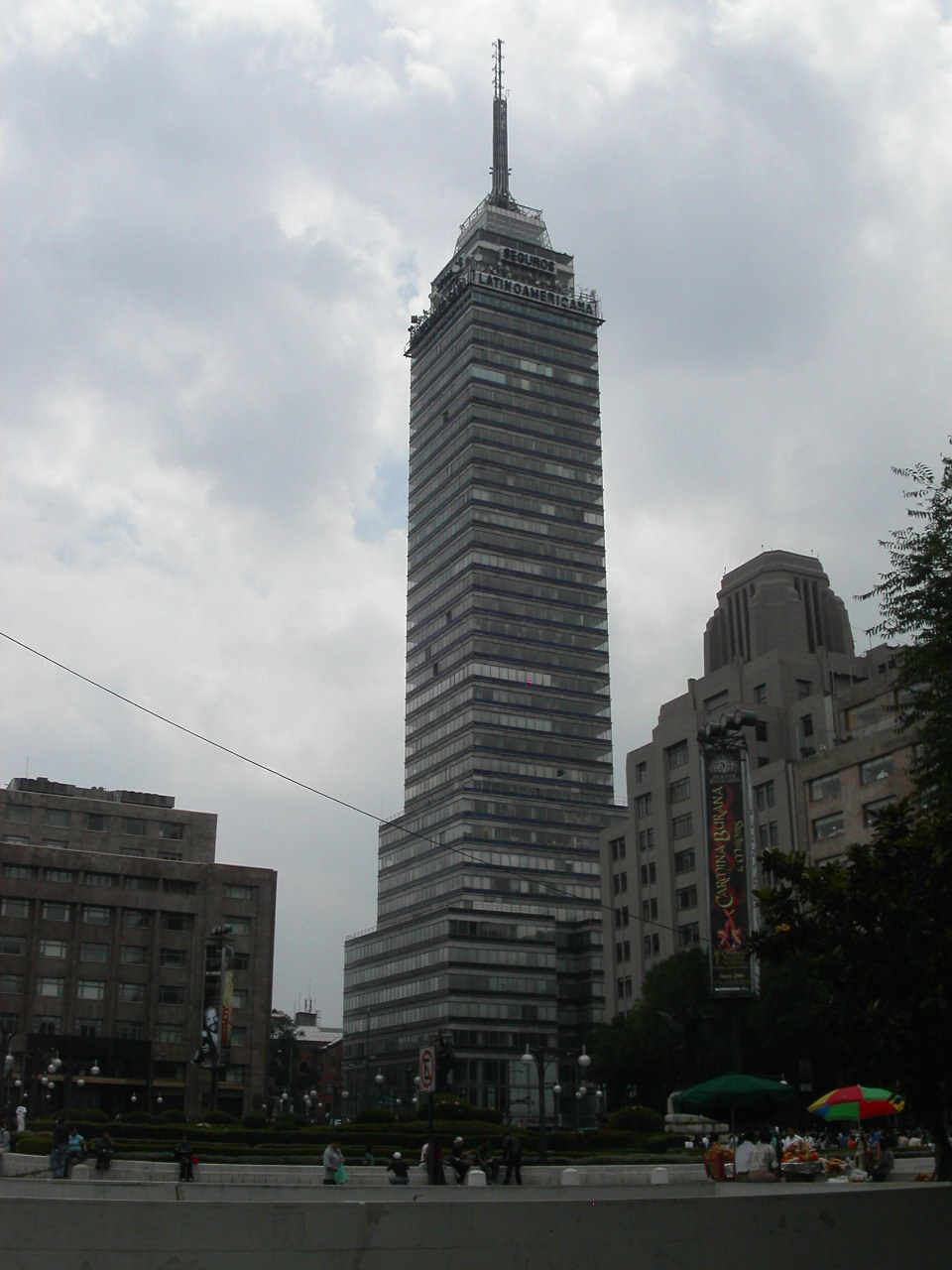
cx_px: 476
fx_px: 1393
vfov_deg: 49.0
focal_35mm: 38
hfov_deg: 37.7
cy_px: 635
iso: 100
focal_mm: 7.8
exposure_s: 1/750
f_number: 8
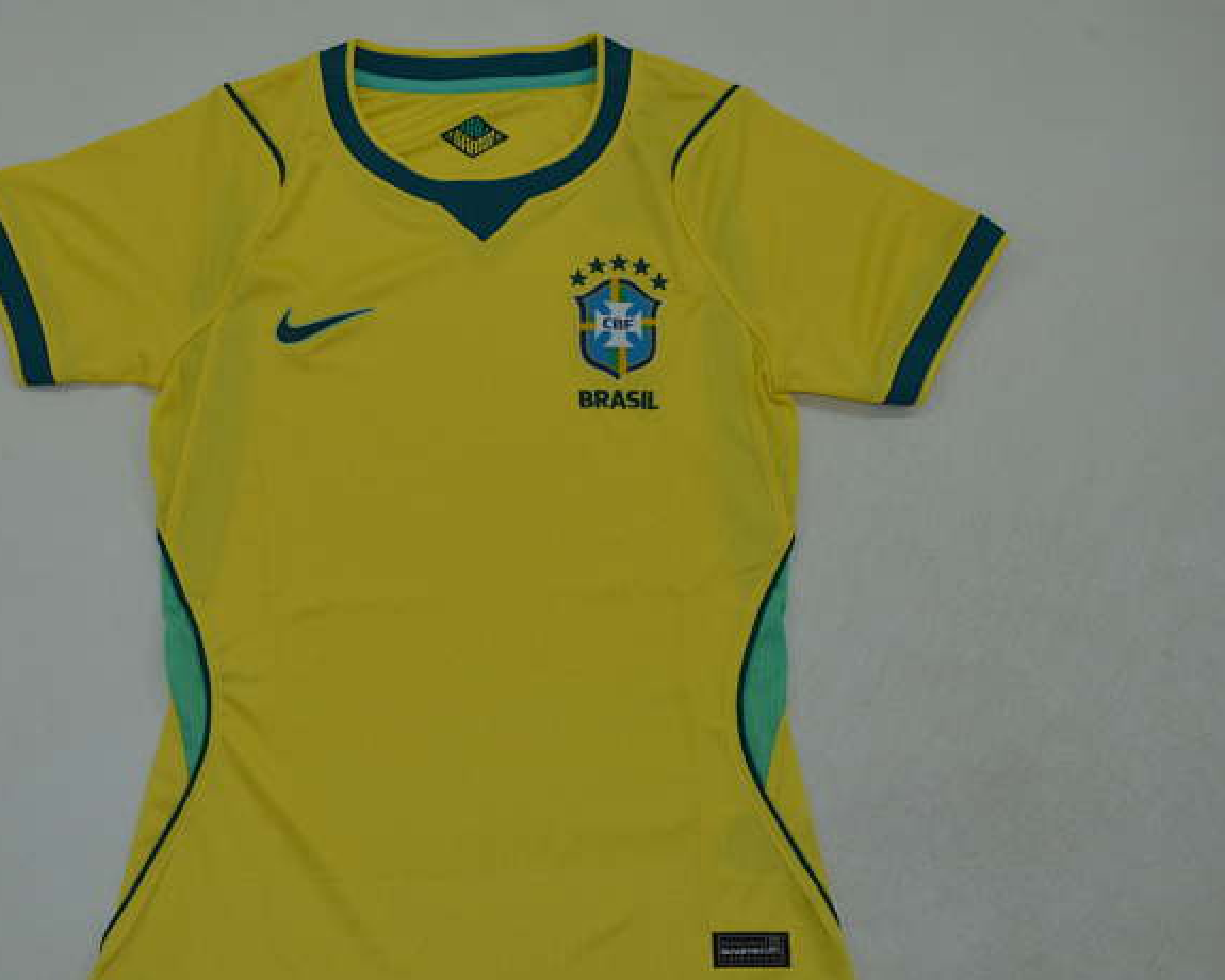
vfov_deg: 32.1
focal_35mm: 47
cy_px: 550
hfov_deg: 39.3
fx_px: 1704
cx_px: 462
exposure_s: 1/200
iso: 400
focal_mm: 24
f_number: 14
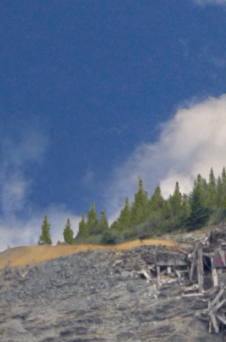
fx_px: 17585
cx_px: 299
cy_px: 565
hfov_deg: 0.7
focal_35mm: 1860
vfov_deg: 1.1
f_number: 8
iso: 100
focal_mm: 300
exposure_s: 1/250
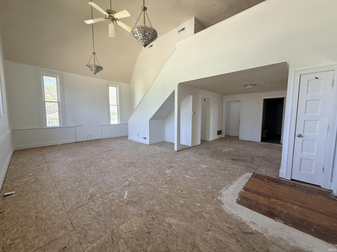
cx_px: 168
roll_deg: -0.2
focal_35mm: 14
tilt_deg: -5.3
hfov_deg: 102.1
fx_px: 136
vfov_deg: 85.7
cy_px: 126
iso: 100
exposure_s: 1/99
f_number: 2.2
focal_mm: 2.22
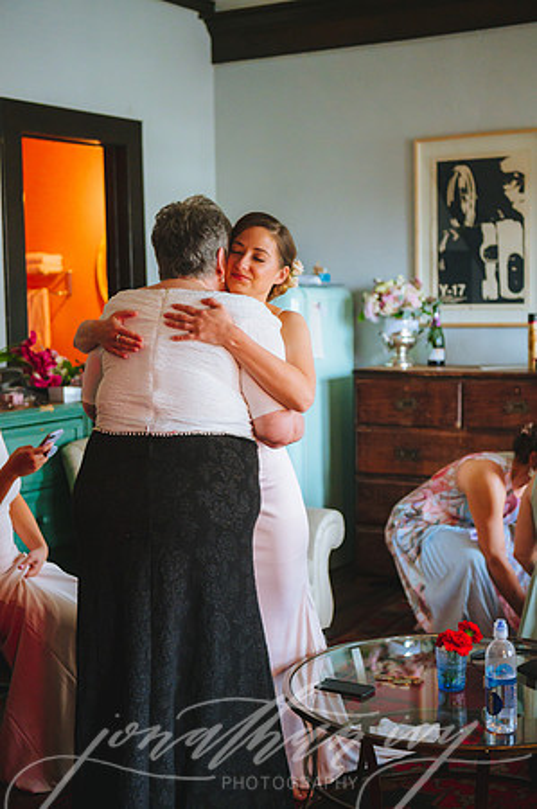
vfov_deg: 38.2
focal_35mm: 52
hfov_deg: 25.9
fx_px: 1166
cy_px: 404
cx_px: 268
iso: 6400
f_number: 2.8
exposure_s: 1/640
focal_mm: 52
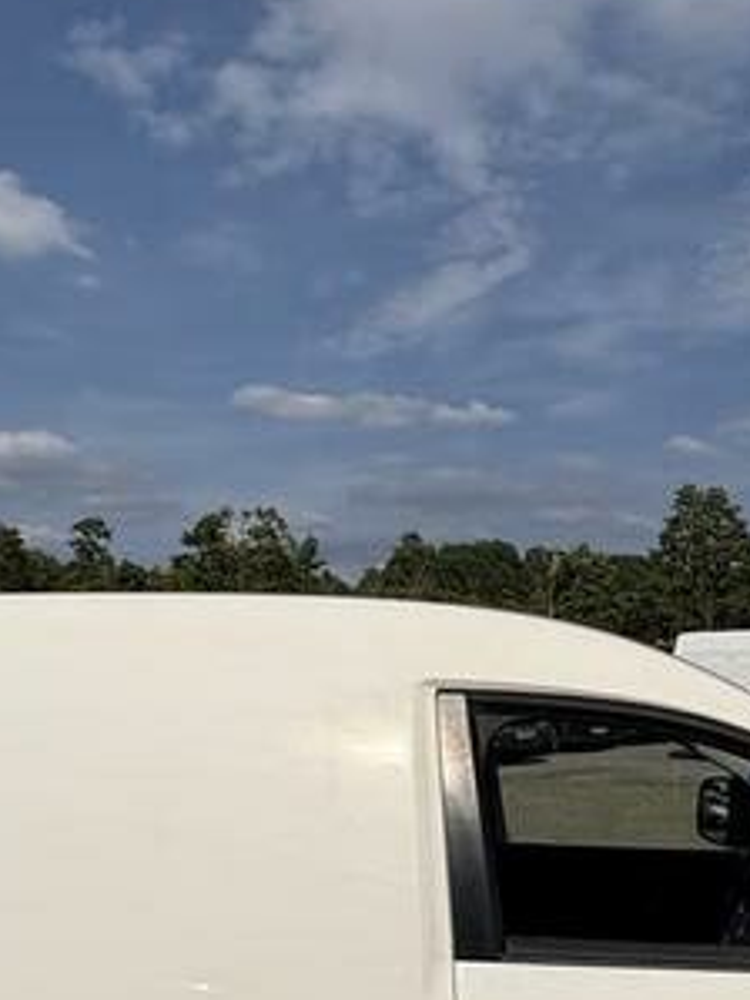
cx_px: 502
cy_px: 699
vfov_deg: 43.9
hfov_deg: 34.0
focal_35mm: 42
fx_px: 1214
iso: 40
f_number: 2.2
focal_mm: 2.22
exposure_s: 1/6135
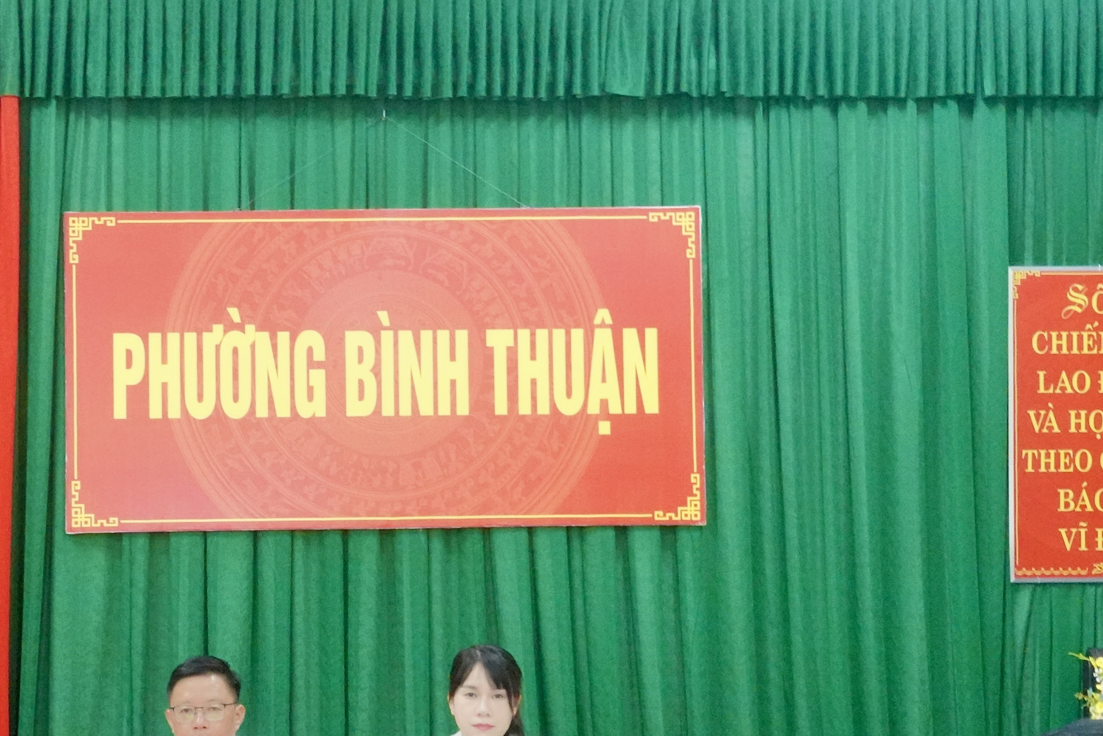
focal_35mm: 85
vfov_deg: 16.0
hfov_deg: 23.7
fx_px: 2604
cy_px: 479
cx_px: 270
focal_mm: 18
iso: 4000
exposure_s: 1/20
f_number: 8
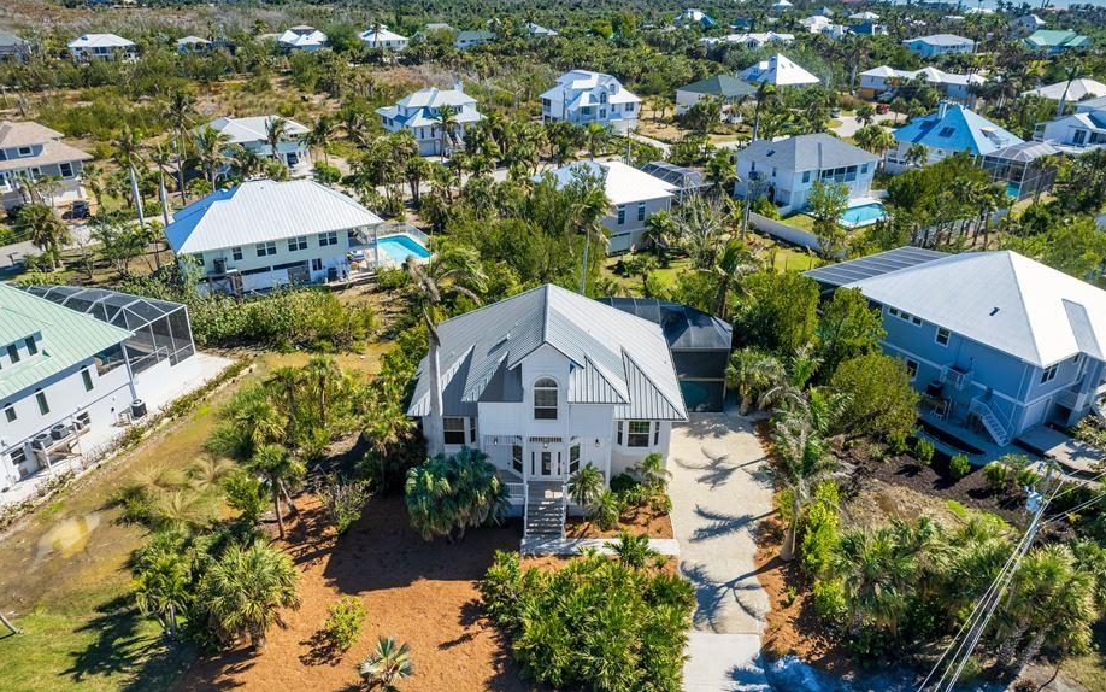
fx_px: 754
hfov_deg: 72.5
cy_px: 352
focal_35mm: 25
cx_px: 554
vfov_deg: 49.3
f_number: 2.8
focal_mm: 8.4
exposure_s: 1/1600
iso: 110
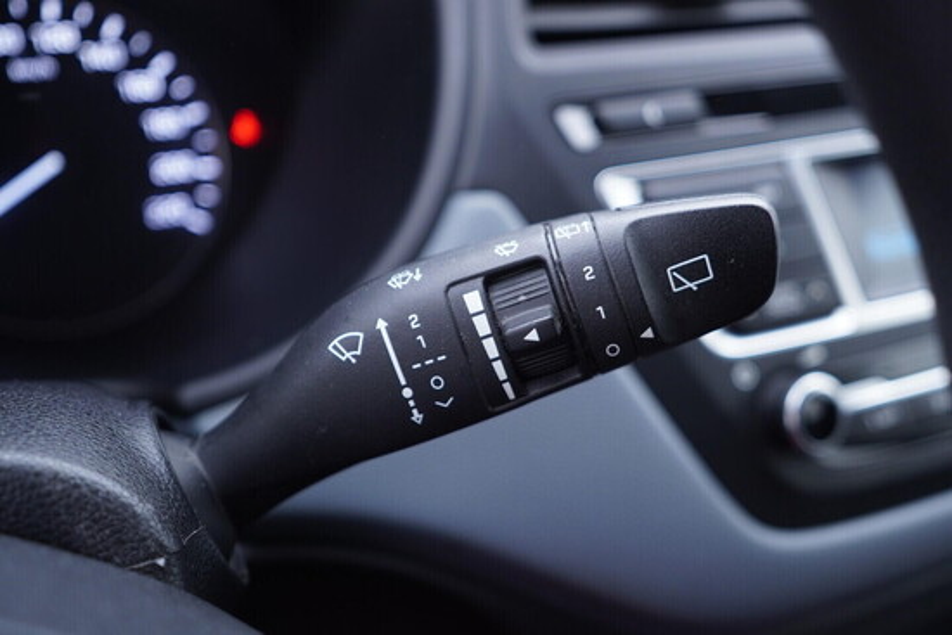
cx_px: 476
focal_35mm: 36
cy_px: 318
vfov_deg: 36.9
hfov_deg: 53.1
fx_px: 952
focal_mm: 24
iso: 320
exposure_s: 1/40
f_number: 2.8
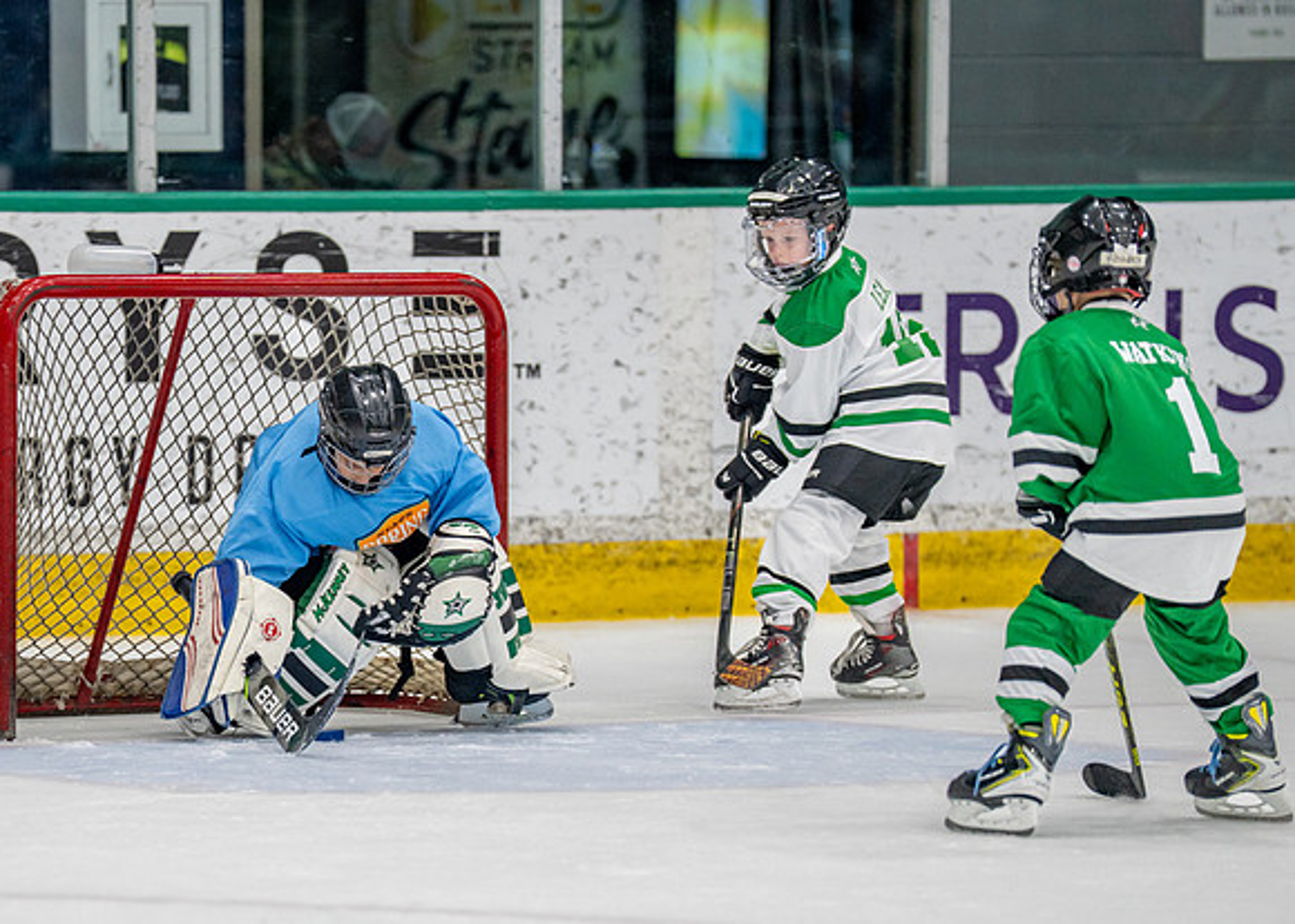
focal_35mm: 304
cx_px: 342
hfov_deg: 6.6
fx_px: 11196
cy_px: 603
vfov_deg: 4.7
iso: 1000
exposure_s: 1/1250
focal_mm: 200
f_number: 2.8
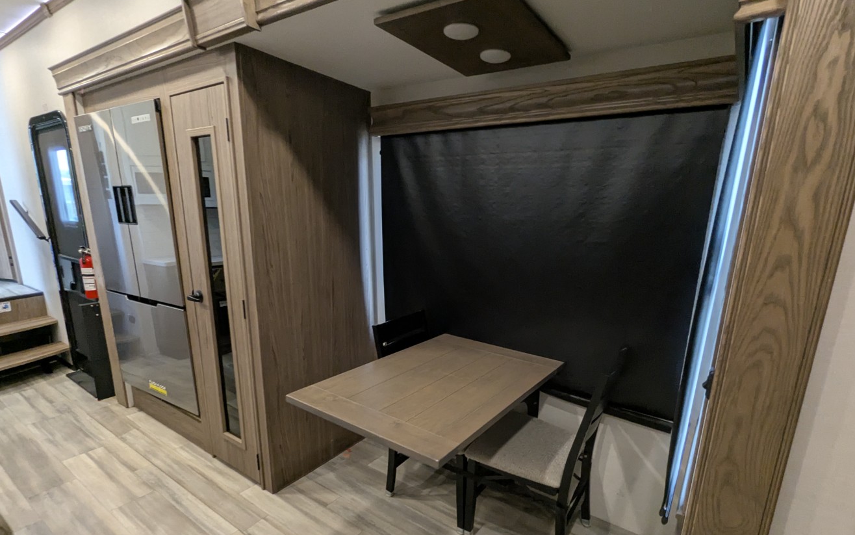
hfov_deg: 91.1
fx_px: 419
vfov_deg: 64.5
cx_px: 432
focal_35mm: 18
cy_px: 317
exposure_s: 1/33.6
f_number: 2.2
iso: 233
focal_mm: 2.35
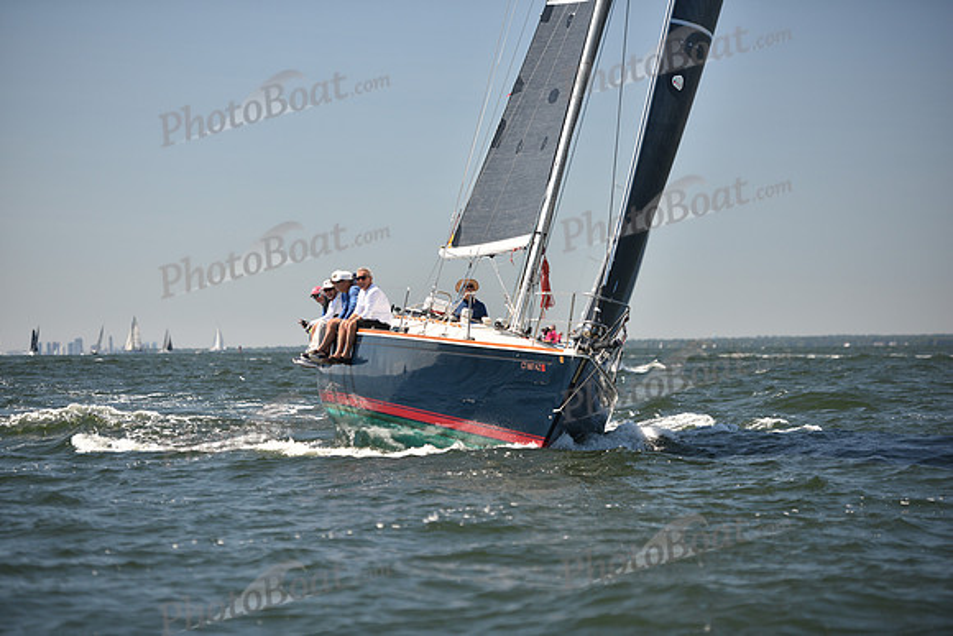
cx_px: 476
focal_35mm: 130
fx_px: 3442
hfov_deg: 15.8
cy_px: 318
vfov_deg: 10.6
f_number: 3.2
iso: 250
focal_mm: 130
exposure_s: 1/1250
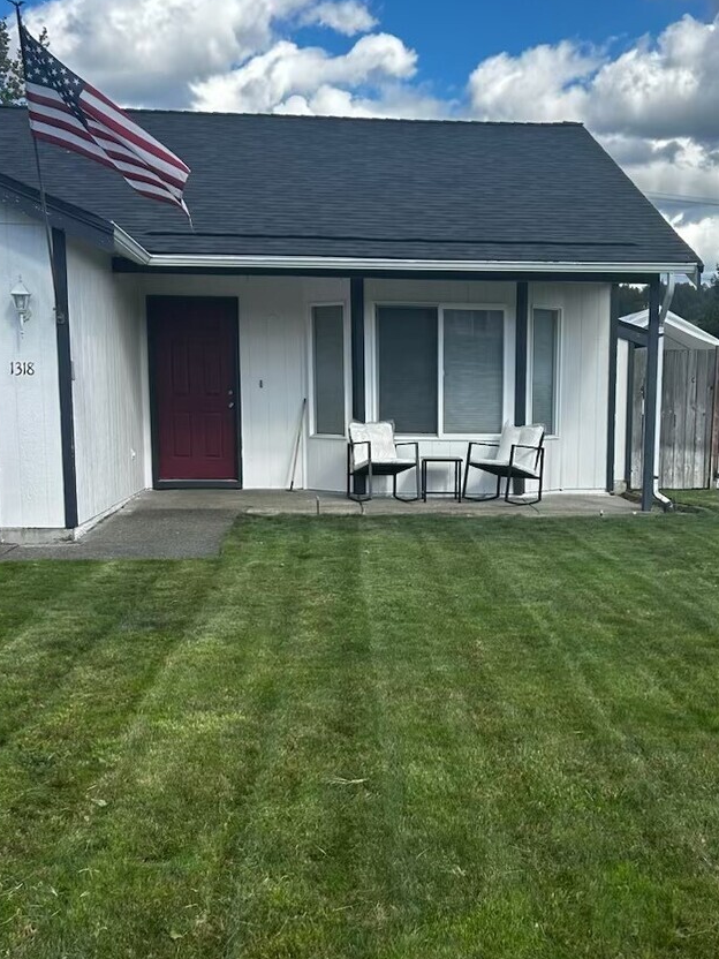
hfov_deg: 32.0
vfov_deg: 41.9
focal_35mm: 45
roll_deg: -1.1
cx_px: 460
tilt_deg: -9.2
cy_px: 568
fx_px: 1246
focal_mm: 5.7
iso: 50
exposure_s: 1/2353
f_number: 1.5
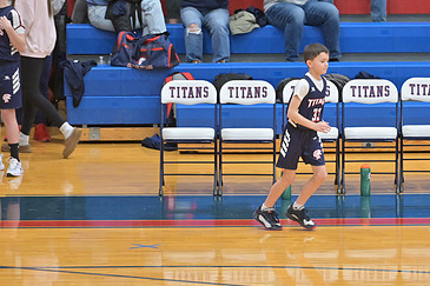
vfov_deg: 4.3
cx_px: 325
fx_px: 3796
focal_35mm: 318
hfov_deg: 6.5
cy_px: 101
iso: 4000
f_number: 4.5
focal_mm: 200
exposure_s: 1/400
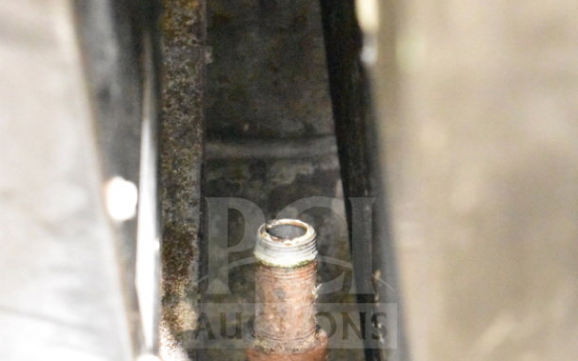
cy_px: 273
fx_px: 1996
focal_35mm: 127
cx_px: 289
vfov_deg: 10.3
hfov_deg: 16.5
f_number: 5.6
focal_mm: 55
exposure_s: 1/60
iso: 25600
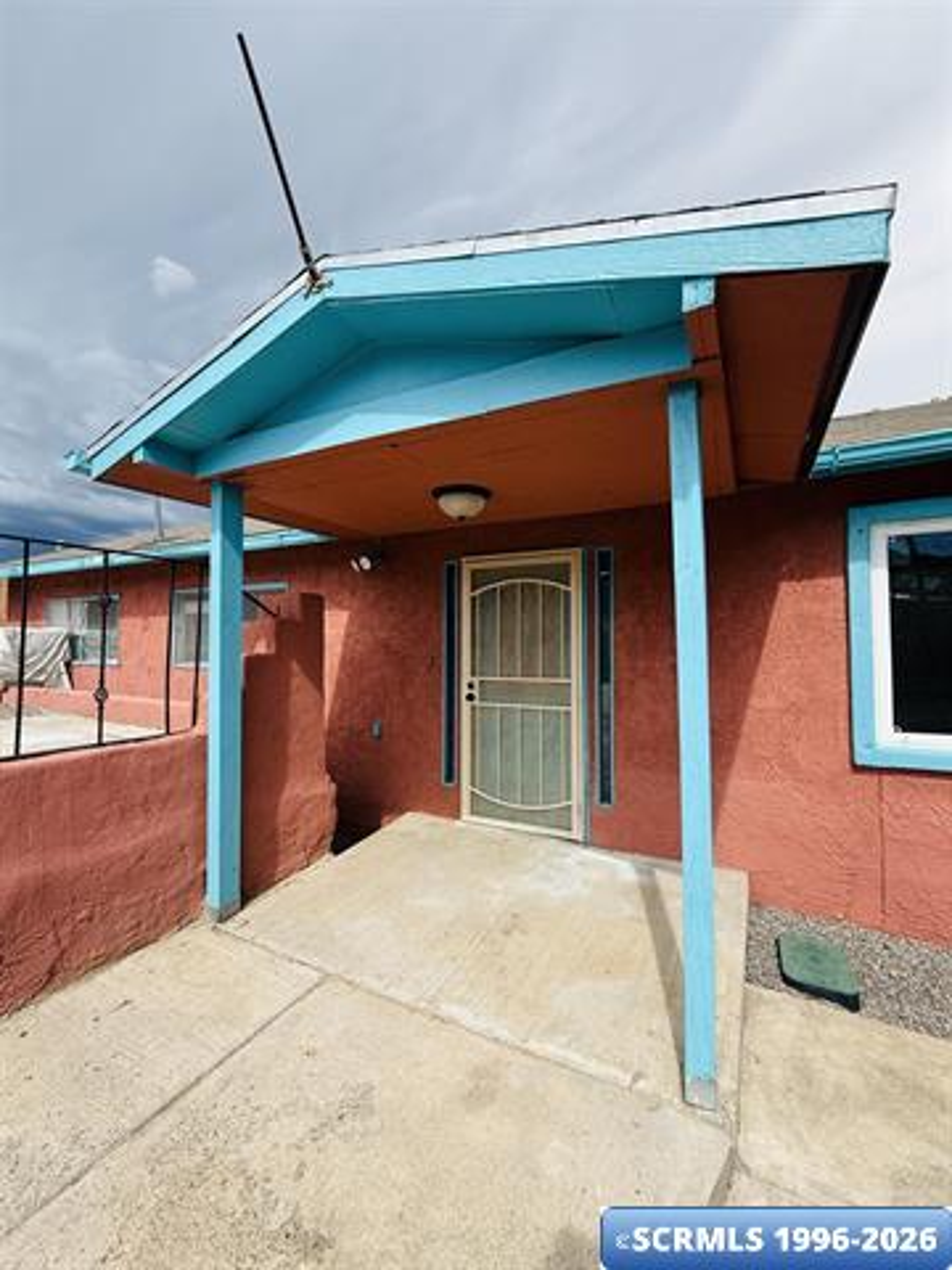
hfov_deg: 85.7
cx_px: 476
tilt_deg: +1.1
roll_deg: -2.3
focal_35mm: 14
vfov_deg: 102.1
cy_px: 635
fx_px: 513
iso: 50
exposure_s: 1/888
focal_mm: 2.22
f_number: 2.2
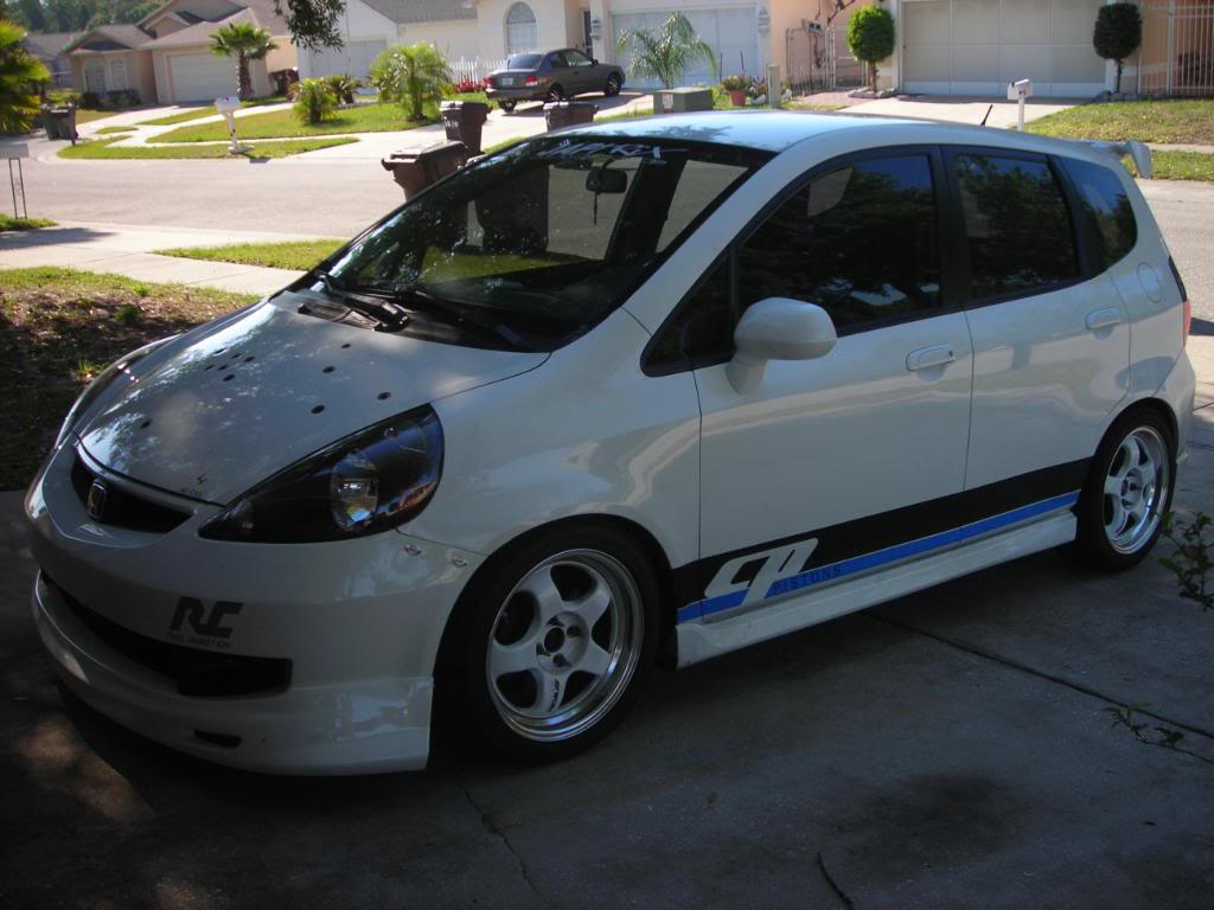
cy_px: 455
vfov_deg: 37.7
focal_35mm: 38
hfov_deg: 49.0
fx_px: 1333
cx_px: 607
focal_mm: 6.3
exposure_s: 1/269
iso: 50
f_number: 3.2
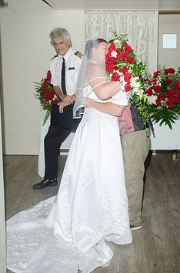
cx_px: 112
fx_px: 317
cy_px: 126
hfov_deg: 31.6
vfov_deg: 46.5
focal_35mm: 42
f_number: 5.6
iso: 400
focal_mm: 22
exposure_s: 1/250
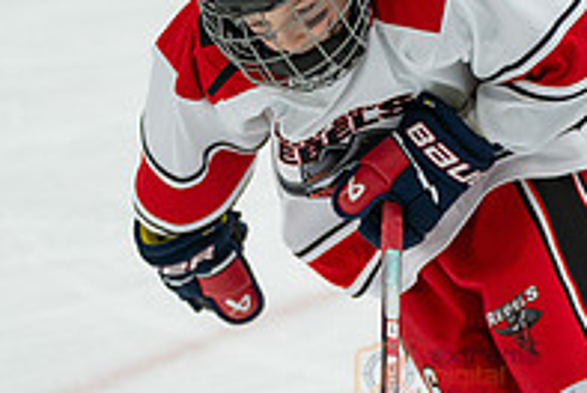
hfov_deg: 4.5
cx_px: 483
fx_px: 7414
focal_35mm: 454
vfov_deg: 3.0
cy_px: 218
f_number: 3.2
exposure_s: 1/2500
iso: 1600
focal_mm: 120
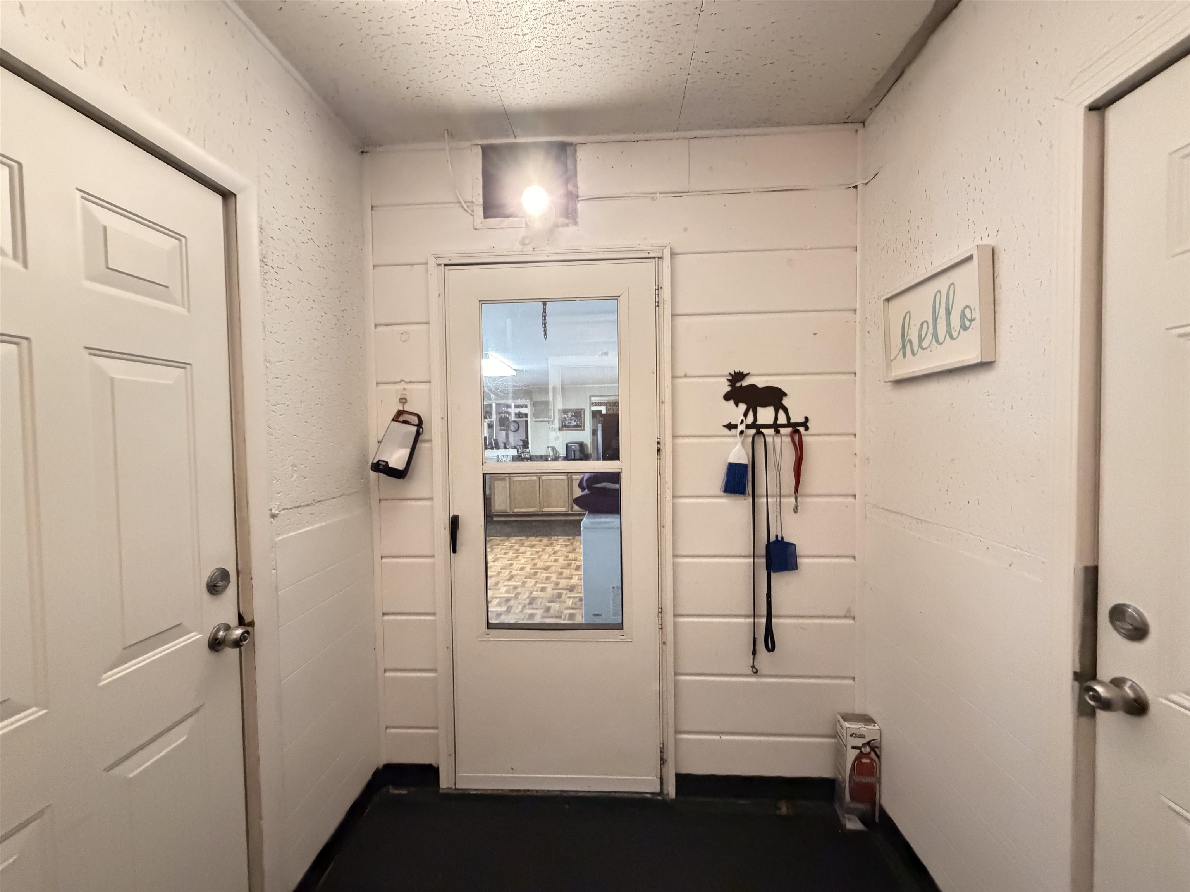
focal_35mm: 14
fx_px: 481
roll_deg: +1.9
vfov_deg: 85.7
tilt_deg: -0.3
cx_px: 595
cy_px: 446
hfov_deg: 102.1
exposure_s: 1/60
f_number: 2.2
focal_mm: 2.22
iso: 1000
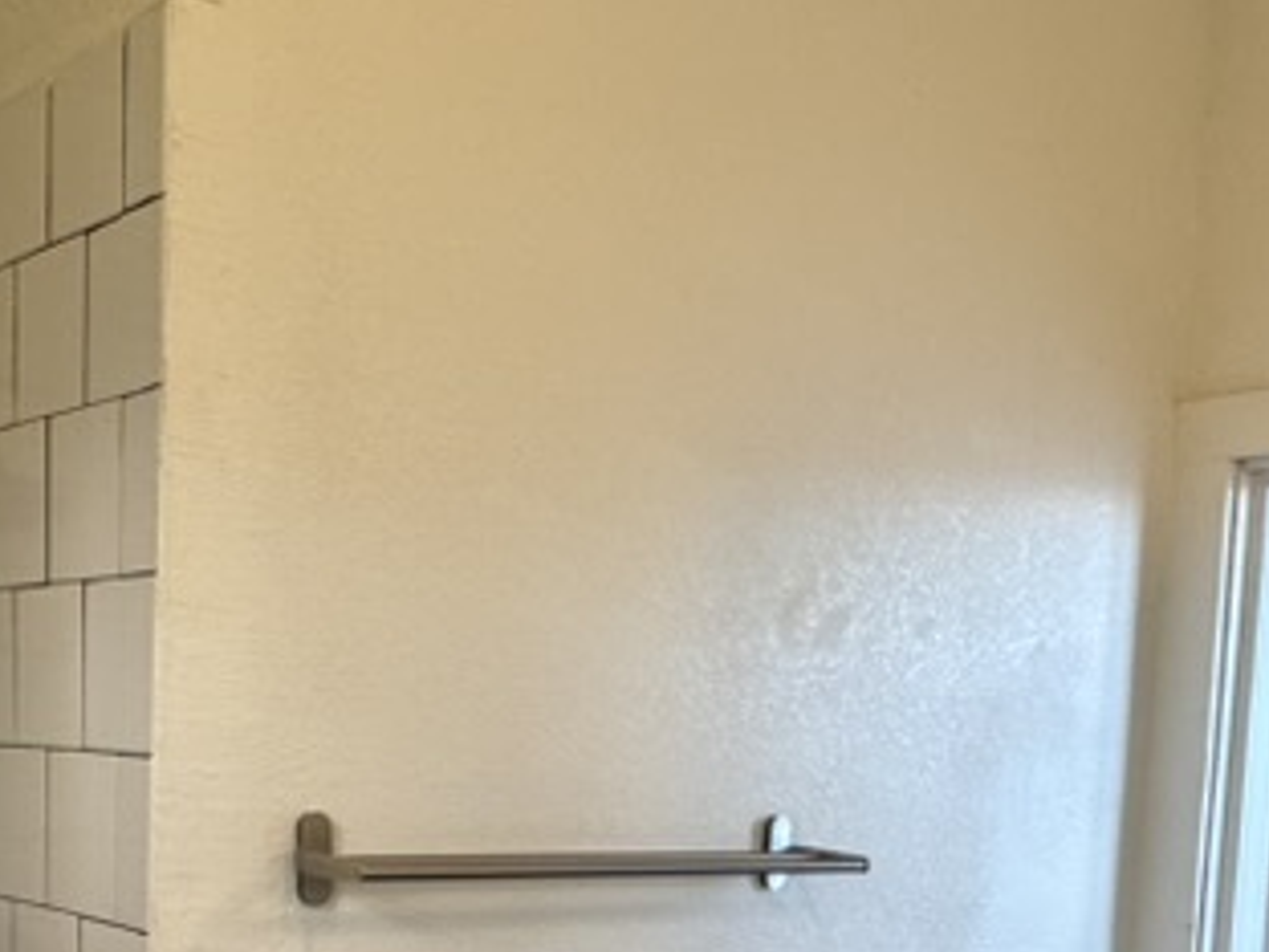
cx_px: 643
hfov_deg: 41.2
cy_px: 956
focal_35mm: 46
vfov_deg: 29.4
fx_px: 1686
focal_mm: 2.22
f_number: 2.2
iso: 200
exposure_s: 1/120
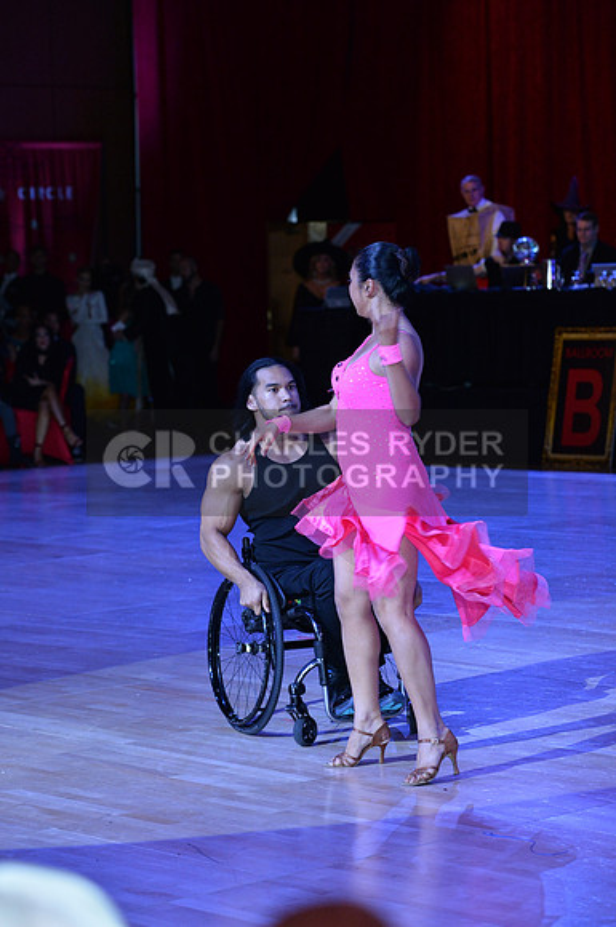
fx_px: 2832
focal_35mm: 110
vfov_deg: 18.6
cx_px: 308
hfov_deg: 12.4
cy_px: 464
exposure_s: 1/250
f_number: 5
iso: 2000
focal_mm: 110
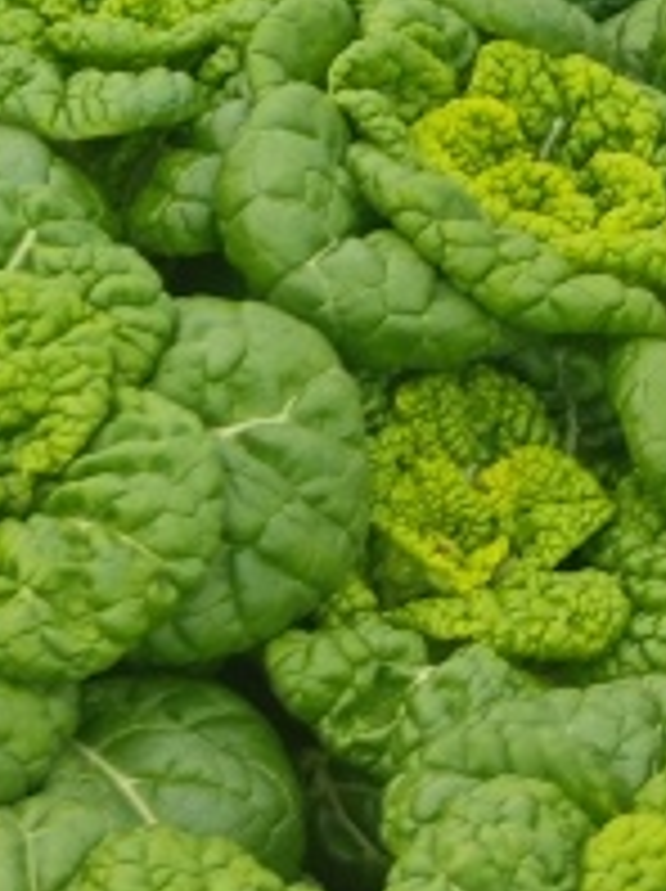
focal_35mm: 189
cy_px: -1294
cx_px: -346
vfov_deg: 9.3
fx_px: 4859
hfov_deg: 7.7
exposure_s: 1/183
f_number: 1.59
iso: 160
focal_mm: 8.29
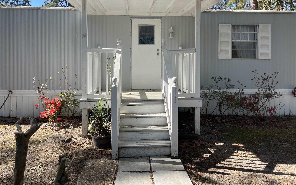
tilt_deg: -0.9
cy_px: 76
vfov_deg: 45.8
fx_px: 218
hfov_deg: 68.4
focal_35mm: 27
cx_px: 145
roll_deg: +0.1
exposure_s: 1/1238
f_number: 1.6
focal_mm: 5.1
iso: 32
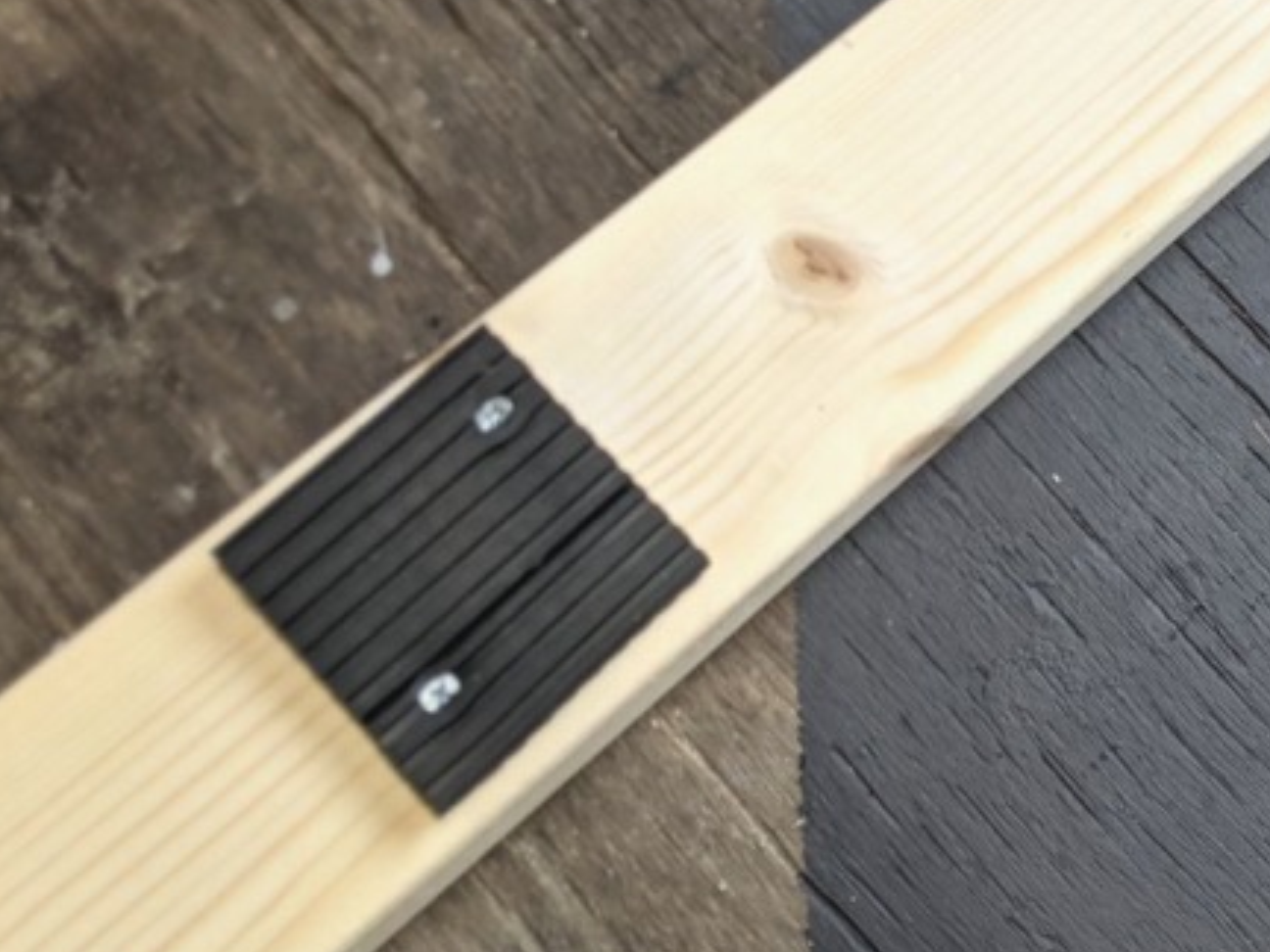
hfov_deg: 37.1
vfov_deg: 28.8
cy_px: 273
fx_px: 1834
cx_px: 979
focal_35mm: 50
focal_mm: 4.44
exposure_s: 1/100
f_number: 1.8
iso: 136
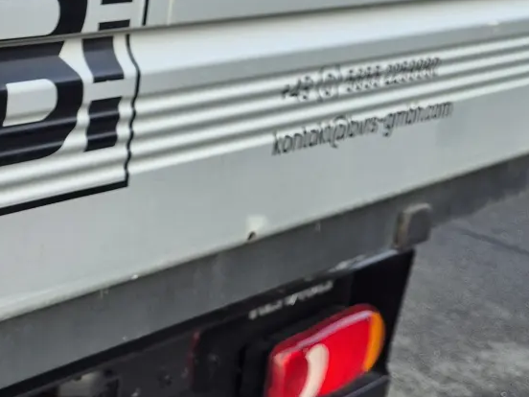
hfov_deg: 20.5
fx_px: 1223
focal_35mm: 80
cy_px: 271
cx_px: -288
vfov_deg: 18.4
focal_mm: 5.4
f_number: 1.8
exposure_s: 1/730
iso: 25
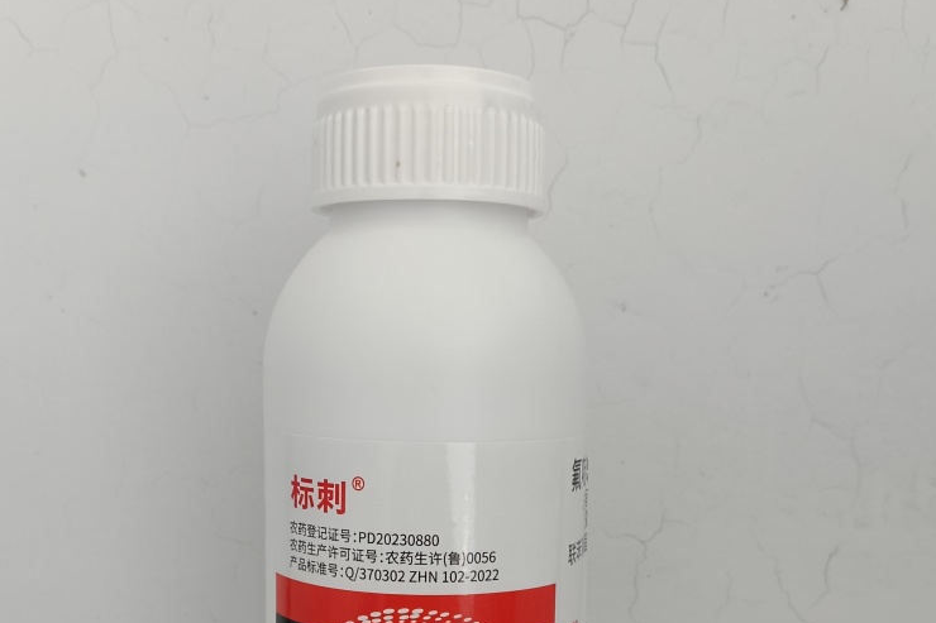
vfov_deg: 33.5
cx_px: 444
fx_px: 1014
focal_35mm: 39
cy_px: 464
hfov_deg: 49.5
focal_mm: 4.05
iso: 329
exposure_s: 1/50
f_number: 1.8
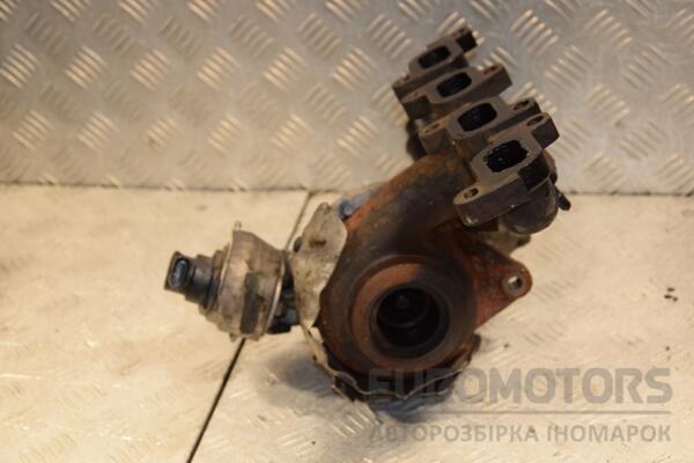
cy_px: 232
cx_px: 347
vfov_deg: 17.5
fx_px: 1504
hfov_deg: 26.0
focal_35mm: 78
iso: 800
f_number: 5
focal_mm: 52
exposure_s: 1/200
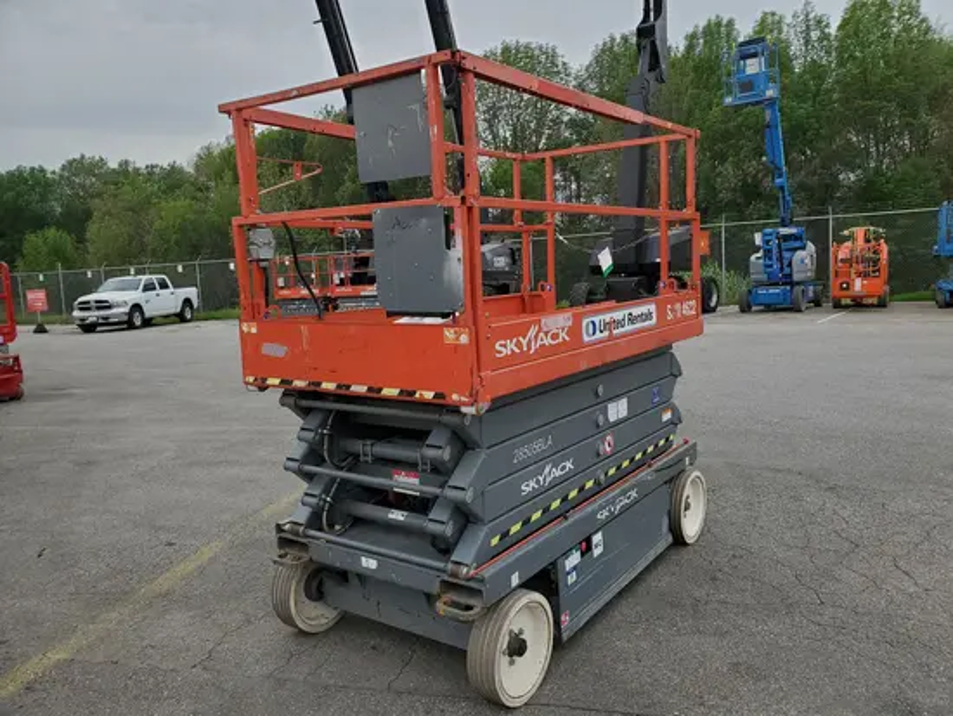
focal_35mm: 26
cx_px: 476
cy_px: 358
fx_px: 716
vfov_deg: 53.1
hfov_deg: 67.3
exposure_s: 1/526
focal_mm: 4.3
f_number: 2.4
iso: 50
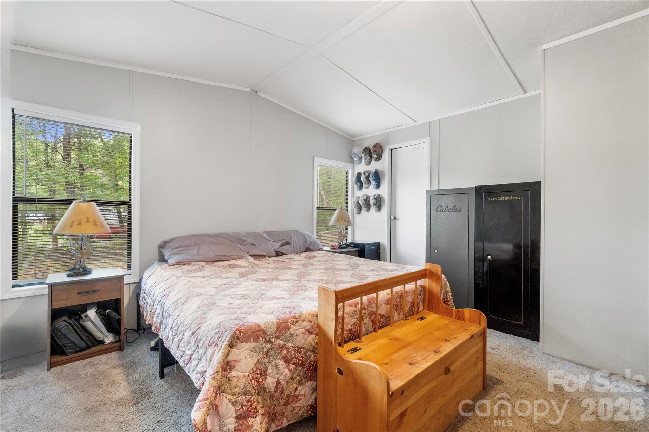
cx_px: 324
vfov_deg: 77.3
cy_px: 216
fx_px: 270
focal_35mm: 15
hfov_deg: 100.4
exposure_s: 1/30
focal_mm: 10
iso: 4000
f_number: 7.1
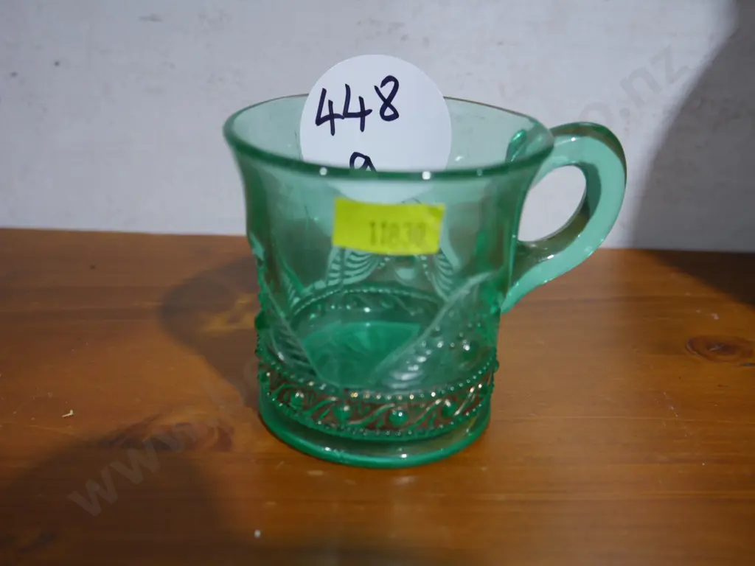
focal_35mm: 36
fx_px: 785
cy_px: 283
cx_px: 378
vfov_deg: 39.7
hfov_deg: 51.4
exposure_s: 1/60
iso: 400
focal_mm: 18
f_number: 4
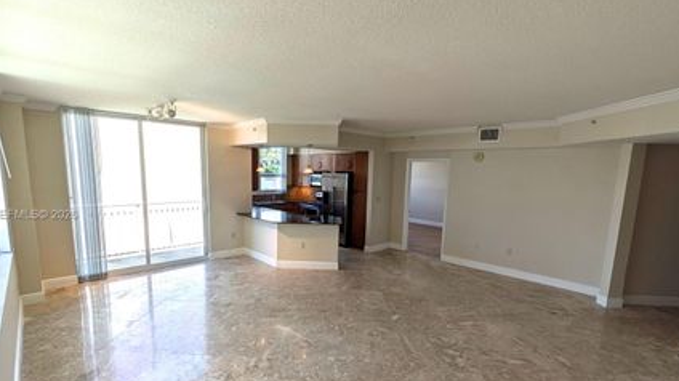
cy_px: 215
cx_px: 322
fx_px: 324
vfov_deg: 60.7
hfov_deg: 92.6
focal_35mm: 18
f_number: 2.2
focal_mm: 1.83
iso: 47
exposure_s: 1/476
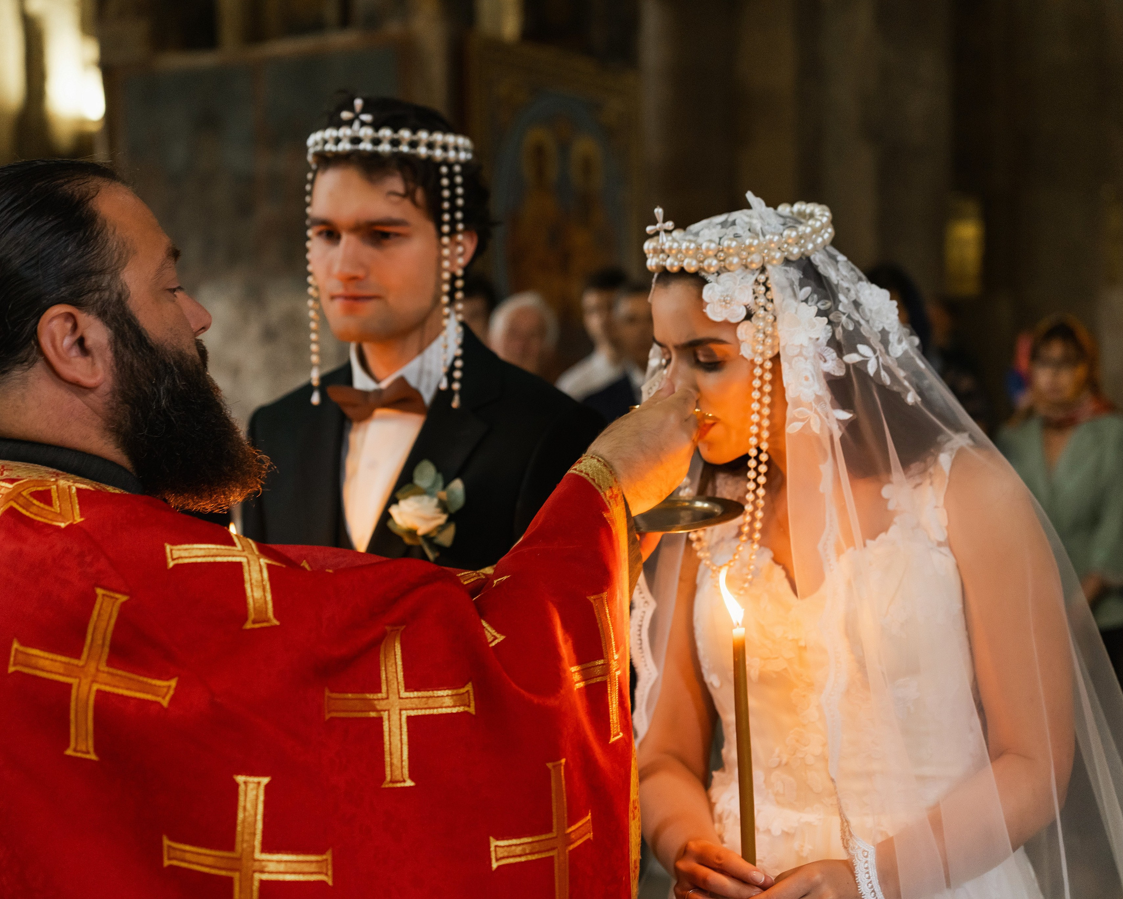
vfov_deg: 28.6
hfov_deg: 35.4
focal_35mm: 53
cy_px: 450
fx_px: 1762
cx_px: 563
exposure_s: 1/100
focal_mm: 47
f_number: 2.8
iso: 2500
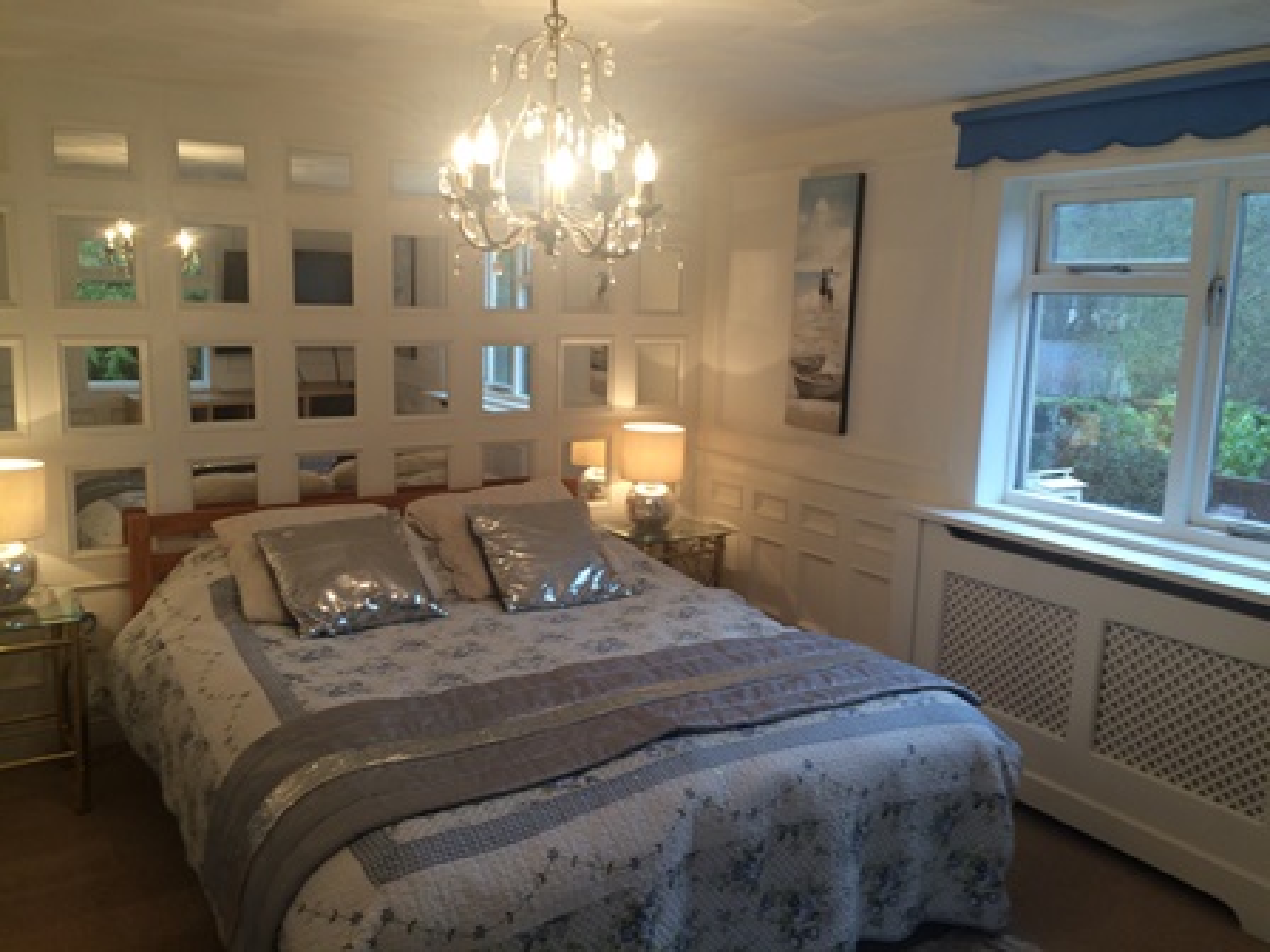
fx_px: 1064
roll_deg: -0.5
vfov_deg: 48.2
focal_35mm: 29
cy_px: 476
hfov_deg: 61.7
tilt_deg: -10.0
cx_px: 635
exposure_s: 1/50
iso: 40
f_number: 2.2
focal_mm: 4.15
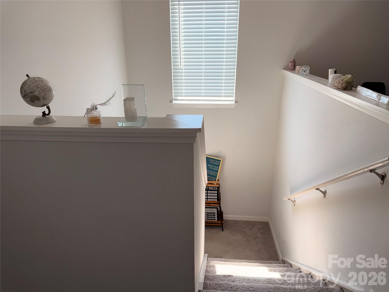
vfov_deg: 56.8
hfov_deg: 71.6
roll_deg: -0.4
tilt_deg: -19.7
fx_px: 270
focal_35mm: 24
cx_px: 194
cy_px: 146
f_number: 1.78
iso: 80
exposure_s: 1/401
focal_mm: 6.76
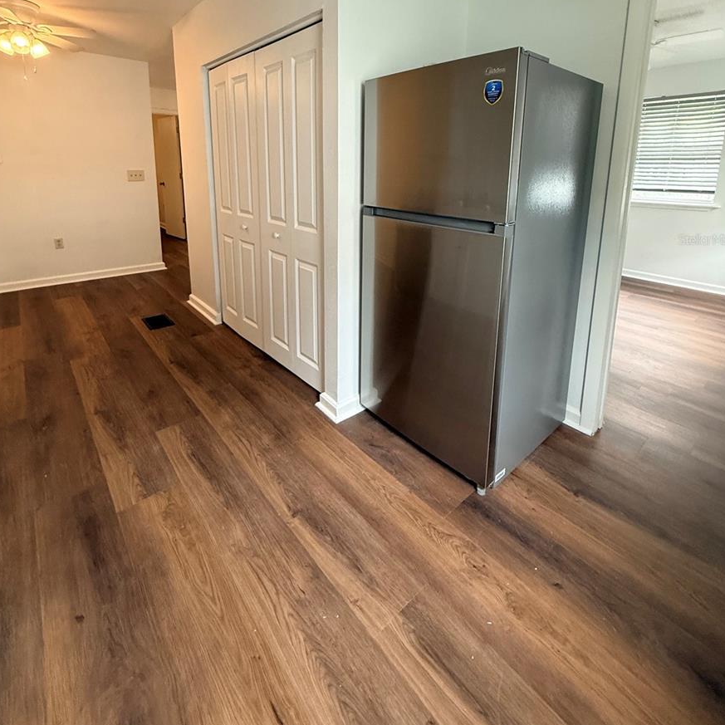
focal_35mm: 17
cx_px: 364
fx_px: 403
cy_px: 239
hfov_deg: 84.0
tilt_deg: -10.0
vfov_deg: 81.0
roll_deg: -1.2
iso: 320
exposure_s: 1/120
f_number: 2.2
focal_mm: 2.22
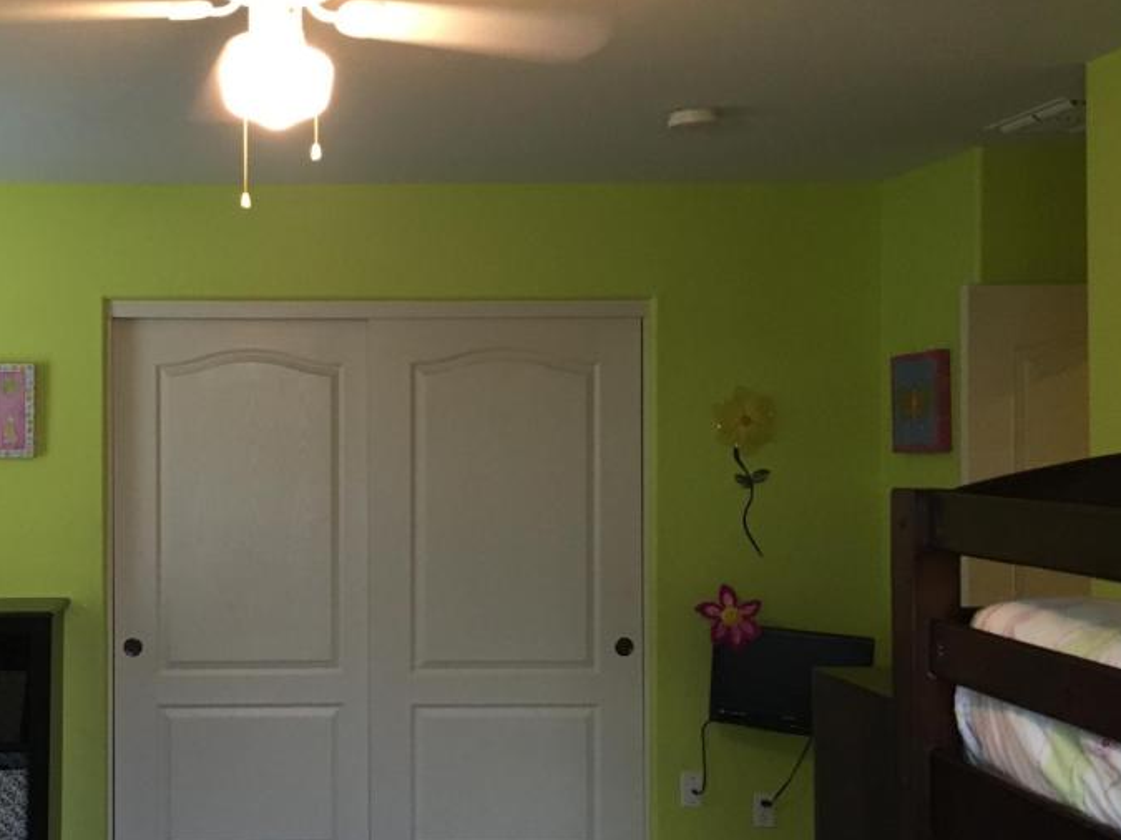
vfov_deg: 32.9
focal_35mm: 44
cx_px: 286
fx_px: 1425
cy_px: 418
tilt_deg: +2.5
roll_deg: +0.8
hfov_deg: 41.7
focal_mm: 4.15
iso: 200
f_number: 2.2
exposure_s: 1/20
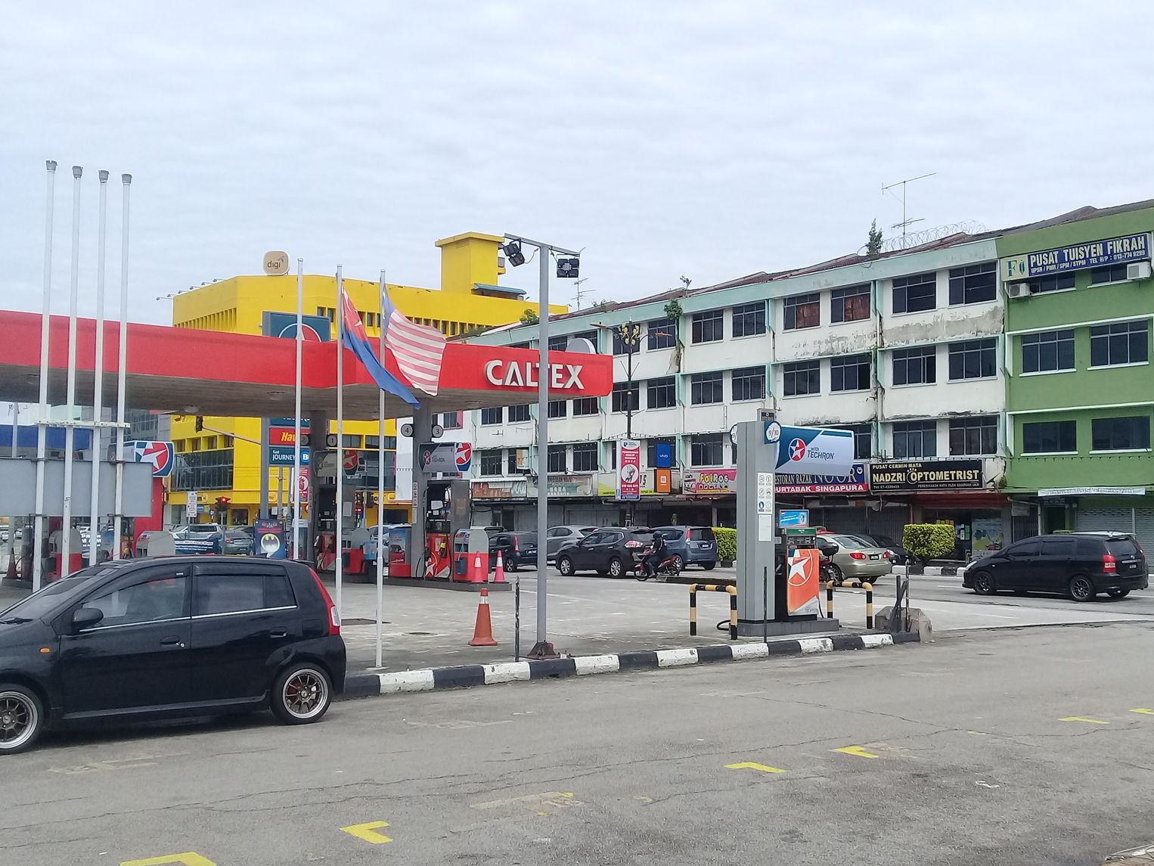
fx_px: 1300
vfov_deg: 36.8
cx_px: 659
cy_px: 448
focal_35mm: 39
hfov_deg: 47.7
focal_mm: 3.3
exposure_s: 1/1495
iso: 50
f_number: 2.2
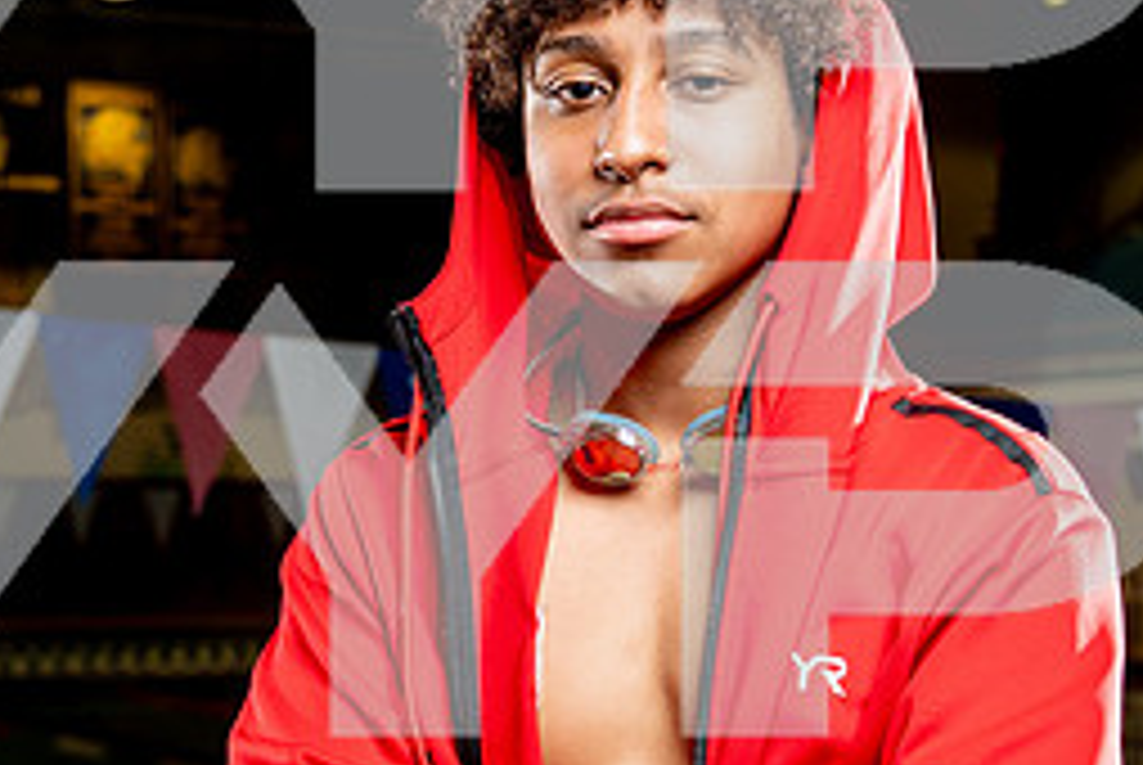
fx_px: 3051
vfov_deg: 14.3
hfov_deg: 21.2
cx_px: 555
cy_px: 486
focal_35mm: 96
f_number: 4.5
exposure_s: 1/250
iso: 320
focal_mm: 40
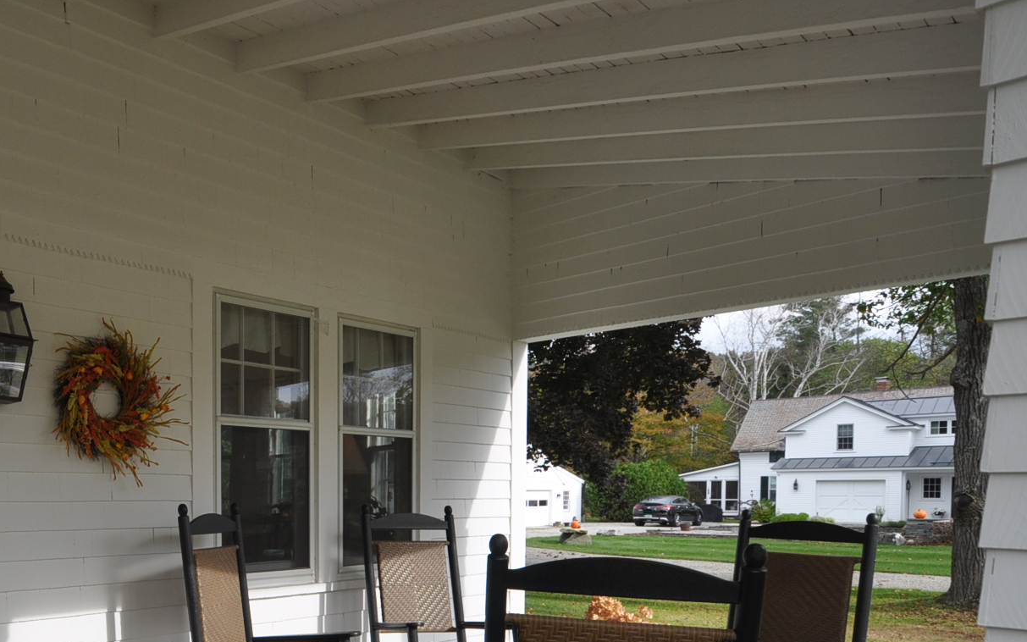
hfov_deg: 59.8
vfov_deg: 44.3
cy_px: 492
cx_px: 134
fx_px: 756
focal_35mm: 27
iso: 200
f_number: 6.3
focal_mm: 10
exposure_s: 1/160
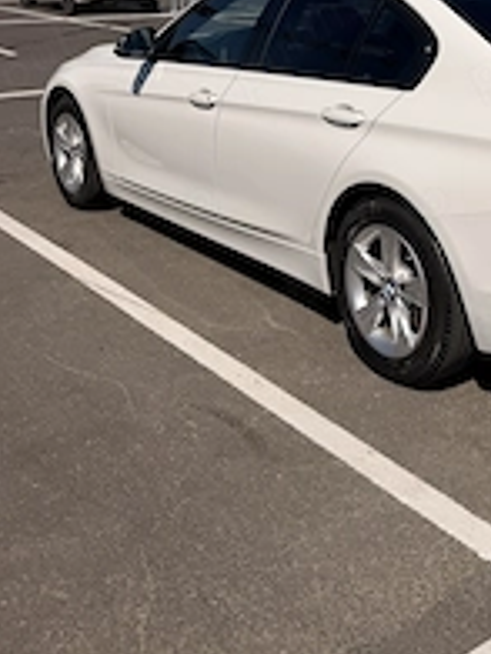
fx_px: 927
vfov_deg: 36.5
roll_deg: -1.6
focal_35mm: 49
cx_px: 458
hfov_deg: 28.3
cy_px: 67
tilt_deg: -7.2
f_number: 1.78
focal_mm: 6.76
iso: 80
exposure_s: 1/11905
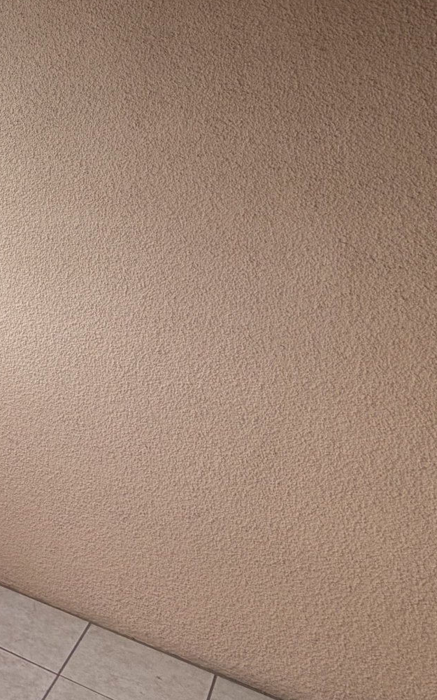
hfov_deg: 21.9
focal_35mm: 38
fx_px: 724
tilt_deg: -0.6
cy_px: 165
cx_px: -339
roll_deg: +0.1
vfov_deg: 49.3
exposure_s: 1/770
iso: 25
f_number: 2.2
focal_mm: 2.22
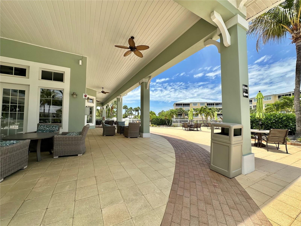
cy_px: 113
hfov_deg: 102.1
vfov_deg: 85.7
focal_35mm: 14
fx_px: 122
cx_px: 150
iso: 50
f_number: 2.2
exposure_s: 1/2451
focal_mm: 2.22
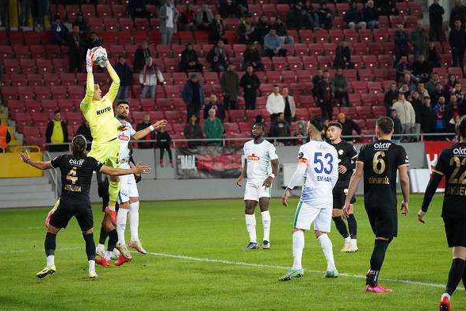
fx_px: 2563
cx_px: 229
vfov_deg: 6.9
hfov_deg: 10.4
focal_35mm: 198
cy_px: 156
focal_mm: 194
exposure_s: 1/2000
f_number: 5.6
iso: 12800
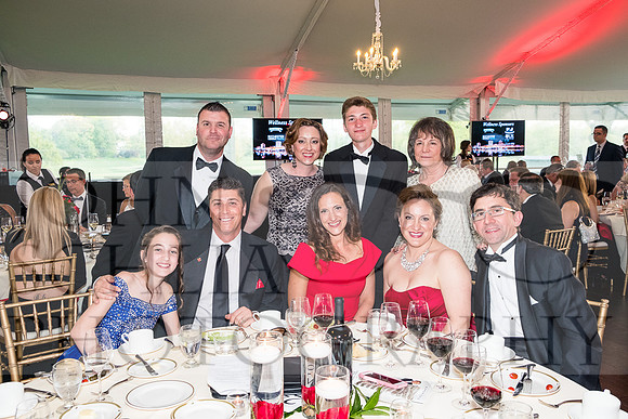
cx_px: 314
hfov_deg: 60.3
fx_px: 541
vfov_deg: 42.3
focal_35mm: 31
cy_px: 210
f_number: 5.6
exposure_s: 1/80
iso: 1600
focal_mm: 20.5
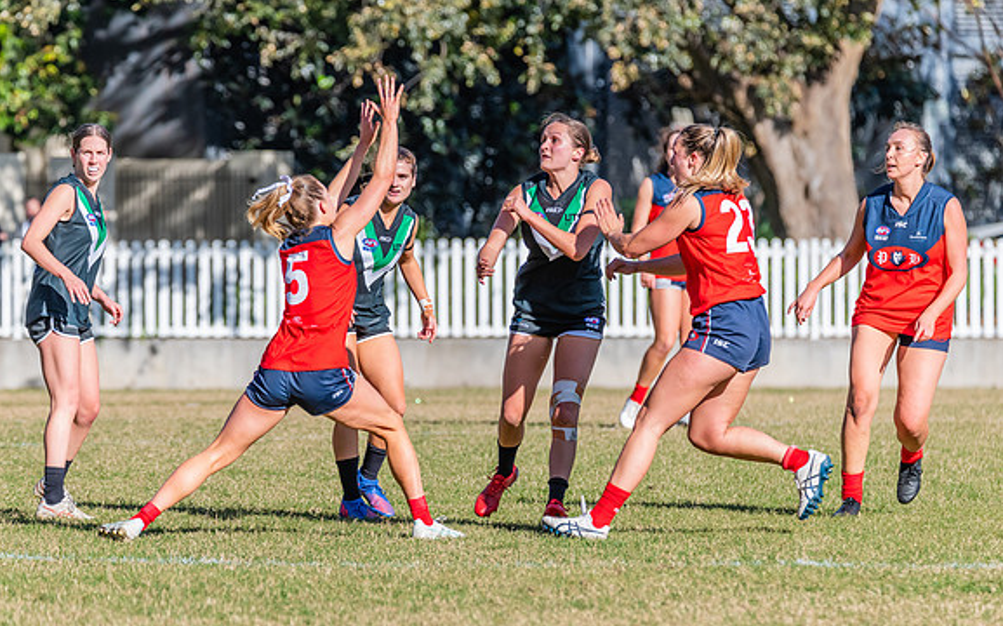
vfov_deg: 3.2
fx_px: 11202
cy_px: 344
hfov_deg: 5.1
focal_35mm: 410
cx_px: 504
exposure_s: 1/1600
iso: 800
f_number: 9
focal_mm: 360
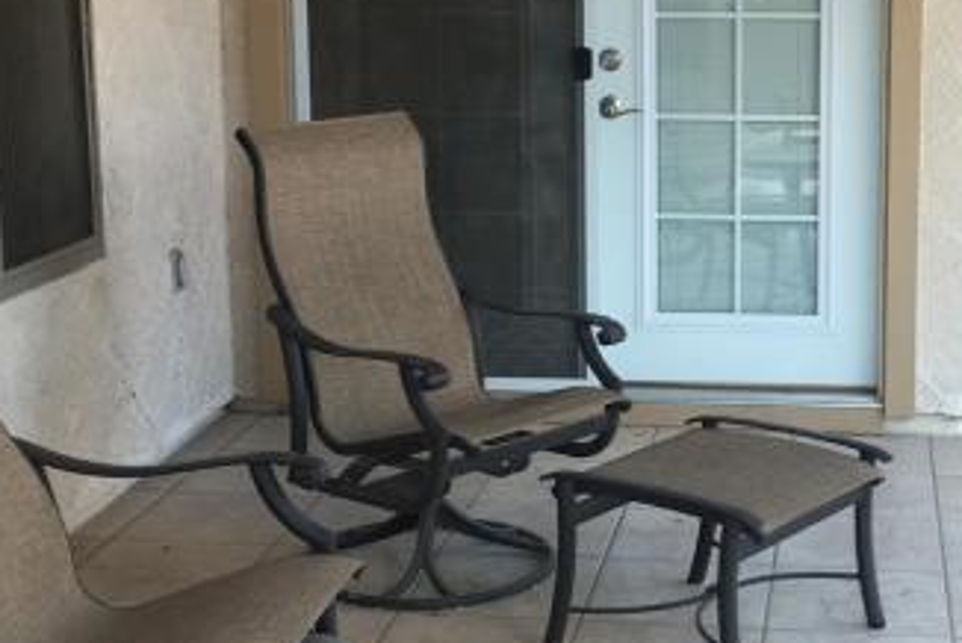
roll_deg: -1.0
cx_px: 702
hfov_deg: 28.1
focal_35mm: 71
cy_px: 263
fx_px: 1899
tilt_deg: -10.0
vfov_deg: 19.2
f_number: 2.2
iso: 25
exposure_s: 1/120
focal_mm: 4.15
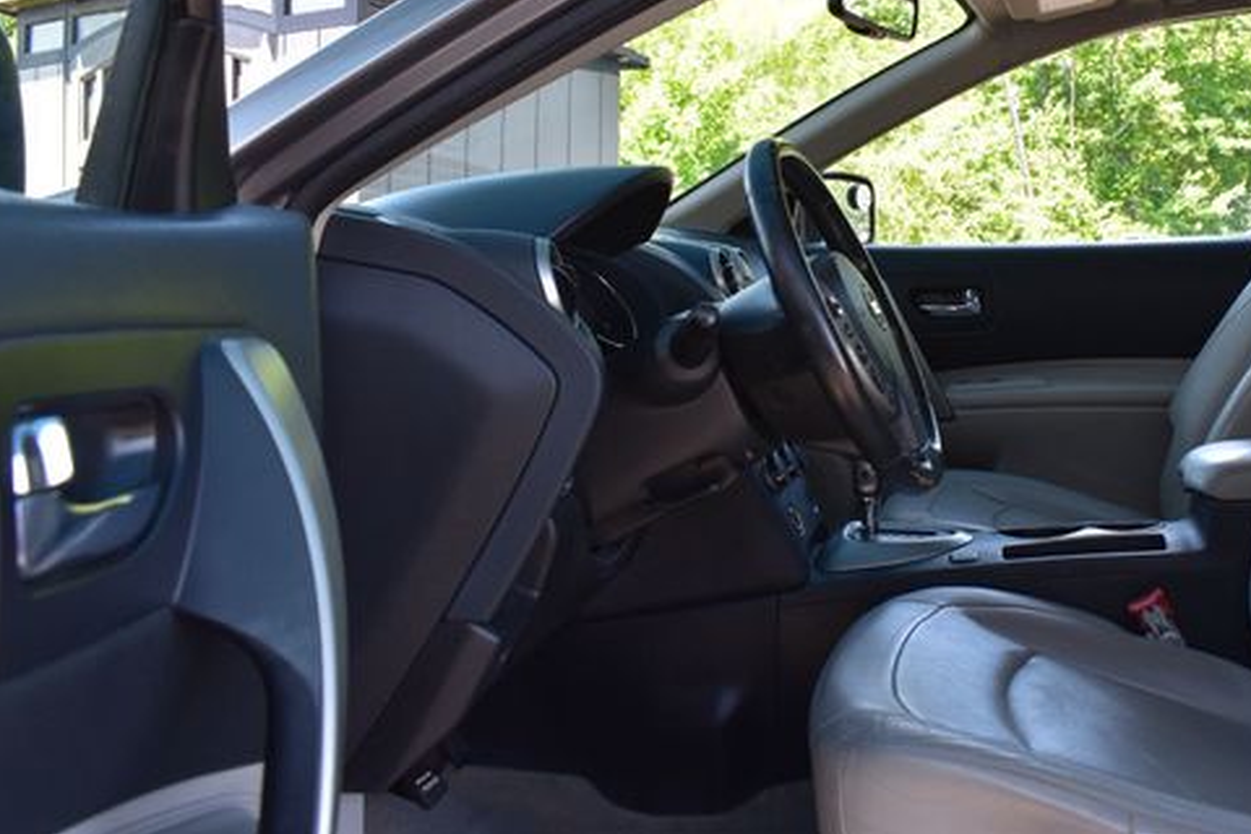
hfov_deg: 52.5
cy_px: 281
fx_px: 1251
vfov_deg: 36.5
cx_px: 784
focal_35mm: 36
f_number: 8
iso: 400
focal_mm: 18
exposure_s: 1/60
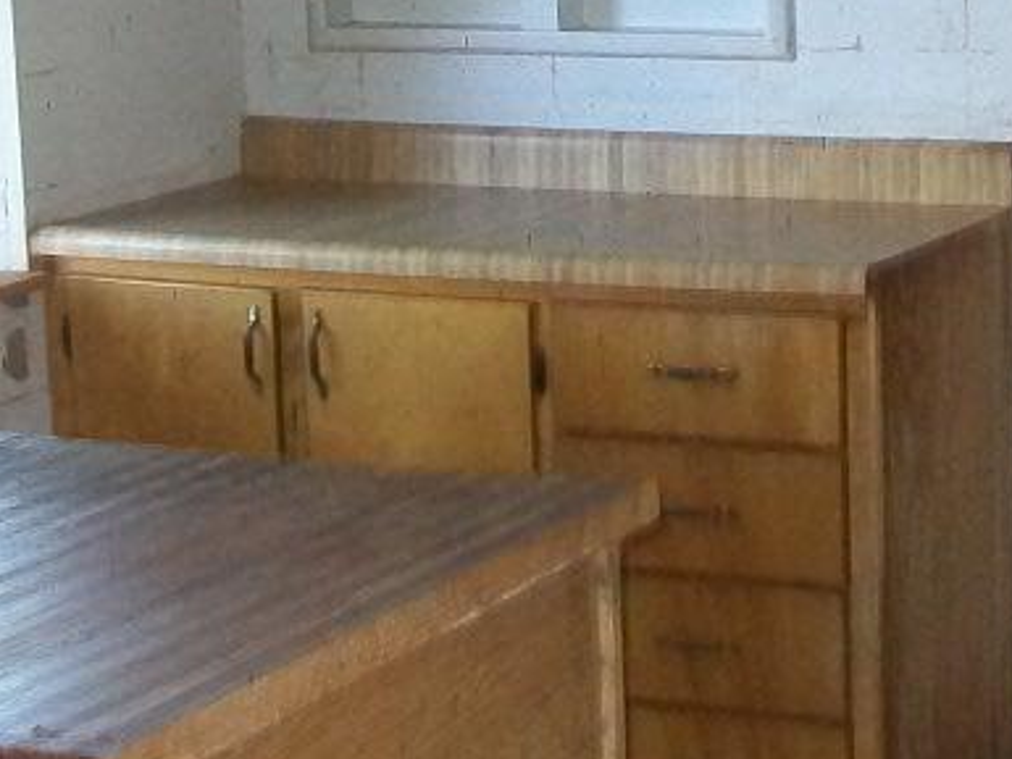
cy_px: 473
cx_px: 836
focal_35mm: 113
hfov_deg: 17.2
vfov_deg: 13.1
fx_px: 3305
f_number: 2.7
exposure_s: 1/60
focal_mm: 6.1
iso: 160
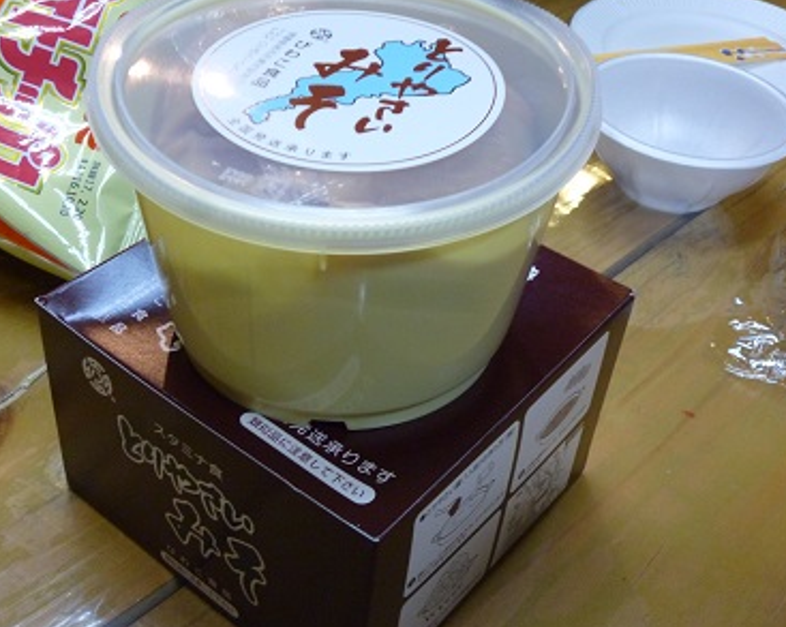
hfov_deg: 38.7
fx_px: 1116
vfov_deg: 31.4
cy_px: 308
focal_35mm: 48
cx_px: 343
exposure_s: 1/40
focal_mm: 7.3
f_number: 3.7
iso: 400
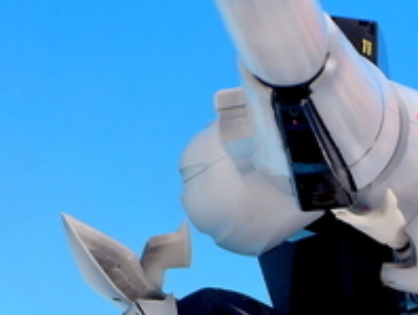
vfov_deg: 4.7
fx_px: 3845
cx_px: 437
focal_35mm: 318
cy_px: 355
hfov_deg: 6.2
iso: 80
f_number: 5.2
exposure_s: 1/2.5
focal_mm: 22.4
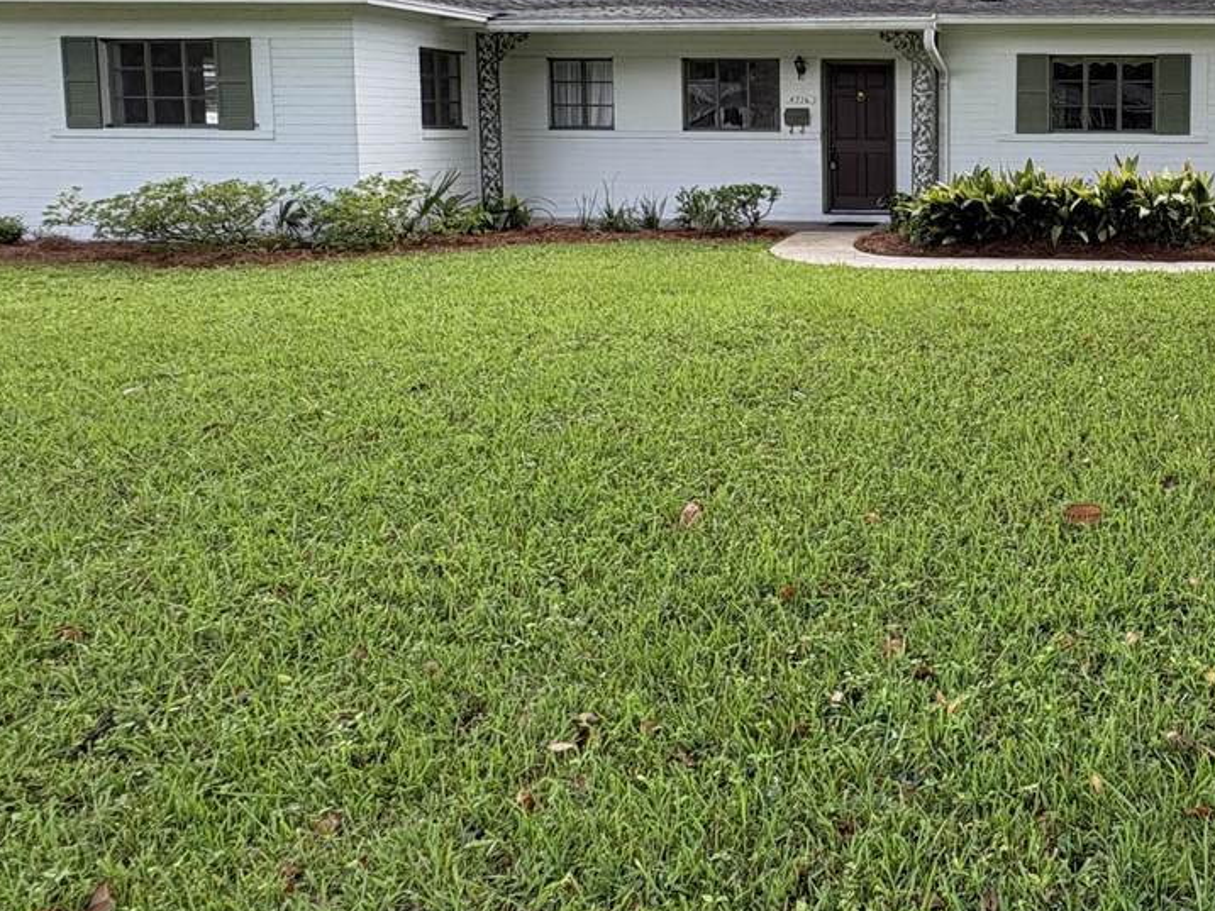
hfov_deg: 65.2
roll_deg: -0.3
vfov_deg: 52.4
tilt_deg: -4.6
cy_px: 225
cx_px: 910
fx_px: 878
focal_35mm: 25
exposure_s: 1/448
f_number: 2.2
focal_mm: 2.22
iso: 64
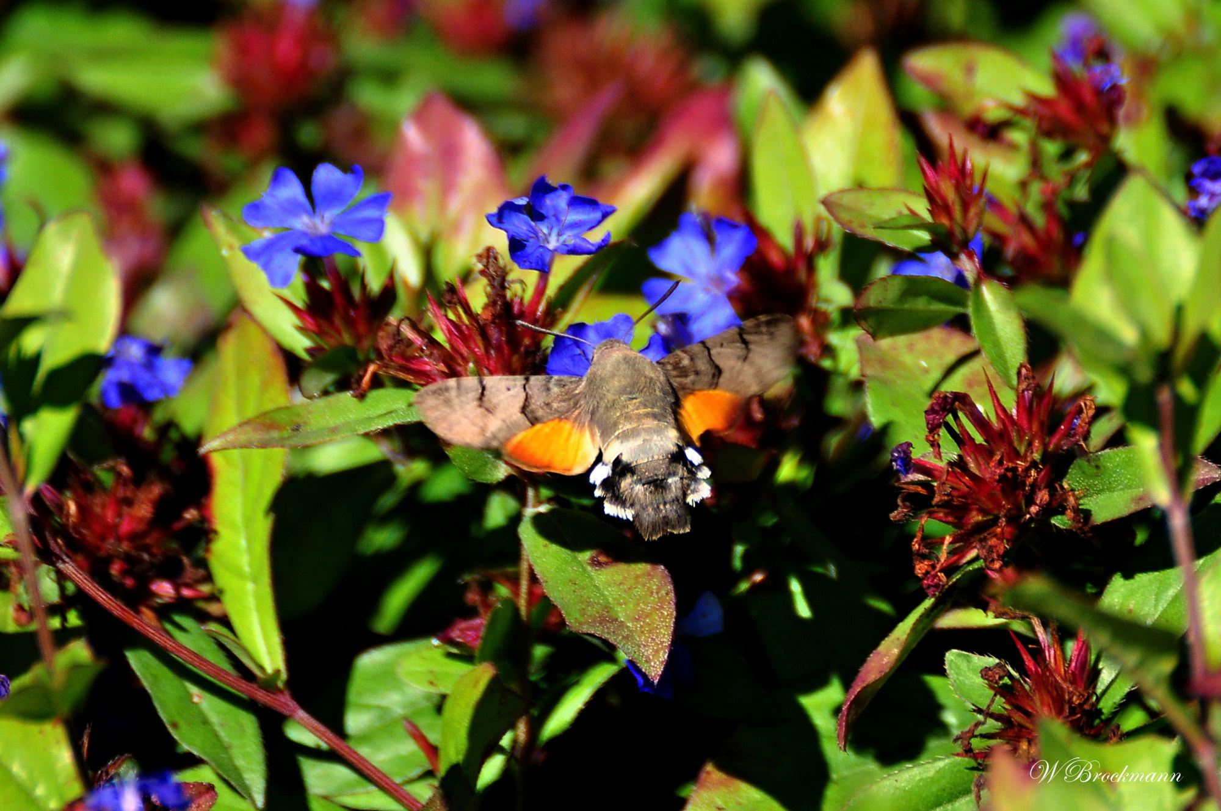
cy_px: 406
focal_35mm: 450
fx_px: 15246
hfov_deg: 4.6
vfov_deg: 3.0
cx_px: 610
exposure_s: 1/1250
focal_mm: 300
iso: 320
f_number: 5.6
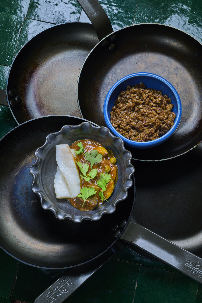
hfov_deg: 22.6
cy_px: 152
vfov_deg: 33.4
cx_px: 101
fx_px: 505
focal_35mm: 60
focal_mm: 60
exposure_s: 1
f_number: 18
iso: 32
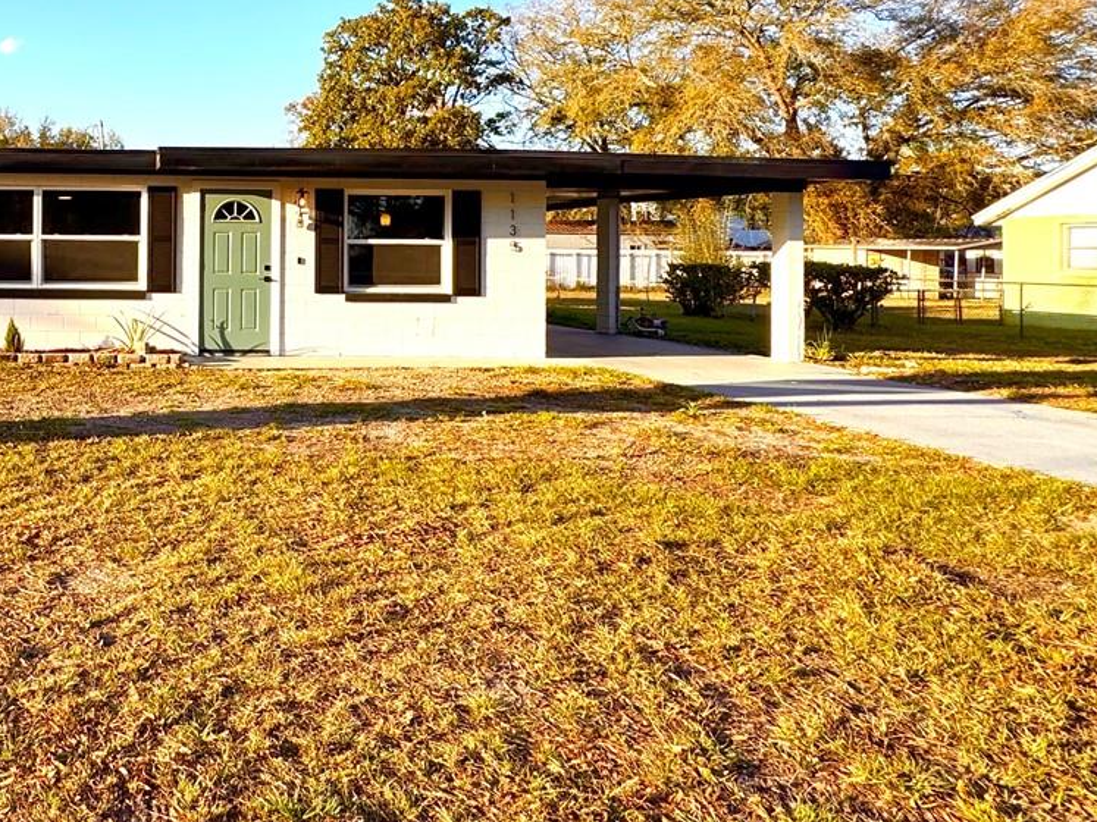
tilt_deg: +0.7
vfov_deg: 45.6
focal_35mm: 30
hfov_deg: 52.7
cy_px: 235
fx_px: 951
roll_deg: -0.7
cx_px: 110
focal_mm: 2.22
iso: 50
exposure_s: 1/932
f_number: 2.2
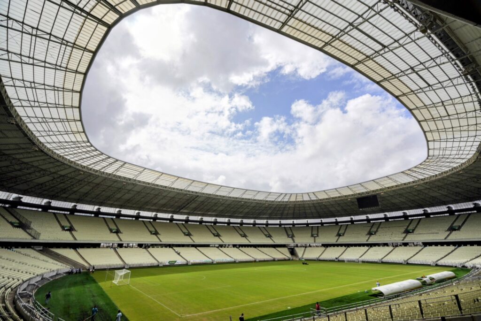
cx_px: 240
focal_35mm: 16
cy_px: 160
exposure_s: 1/2000
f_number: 4.5
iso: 100
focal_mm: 16
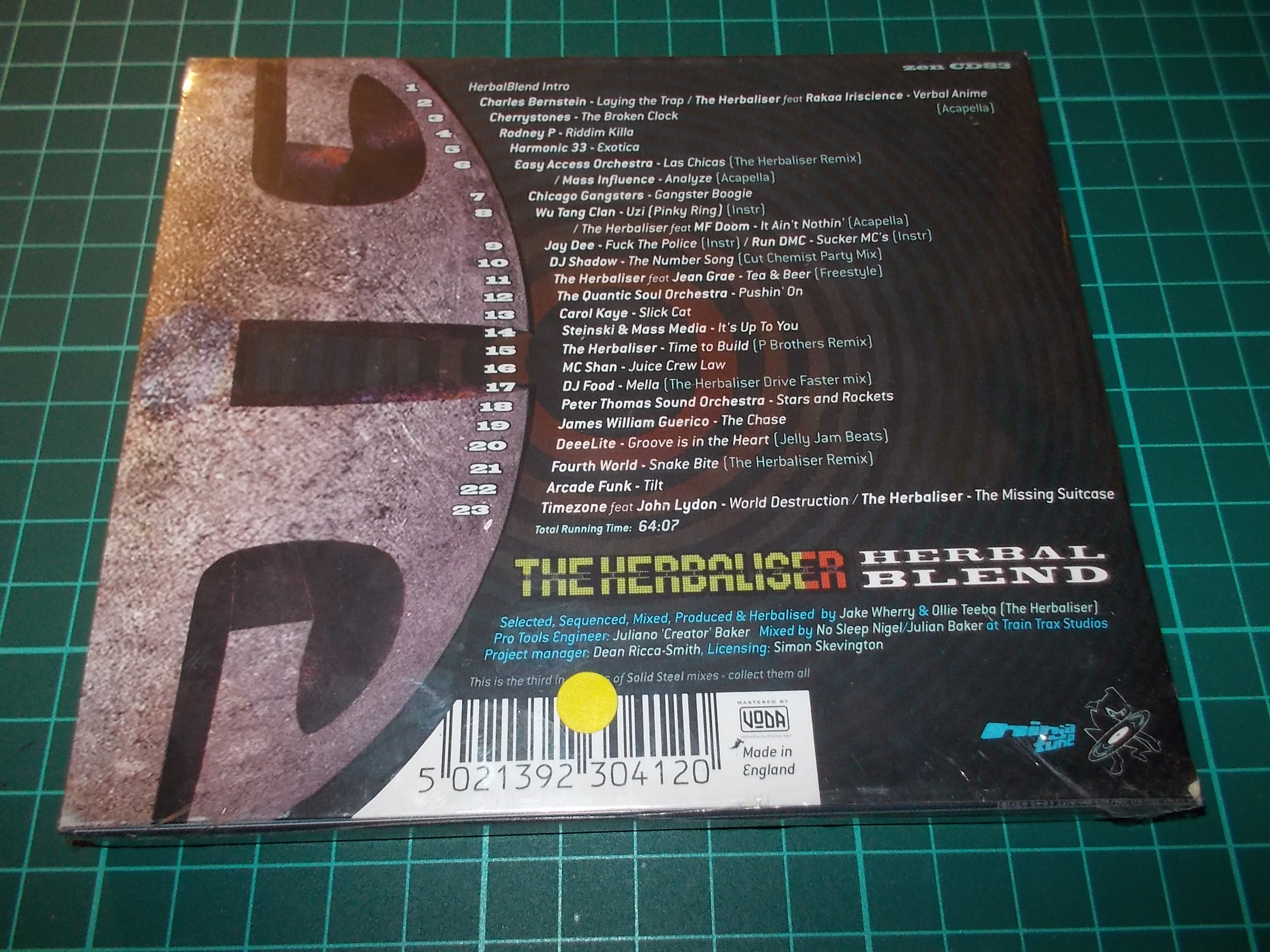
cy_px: 476
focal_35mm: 29
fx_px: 1064
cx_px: 635
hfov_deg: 61.7
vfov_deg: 48.2
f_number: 3.3
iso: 200
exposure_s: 1/30
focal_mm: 4.1
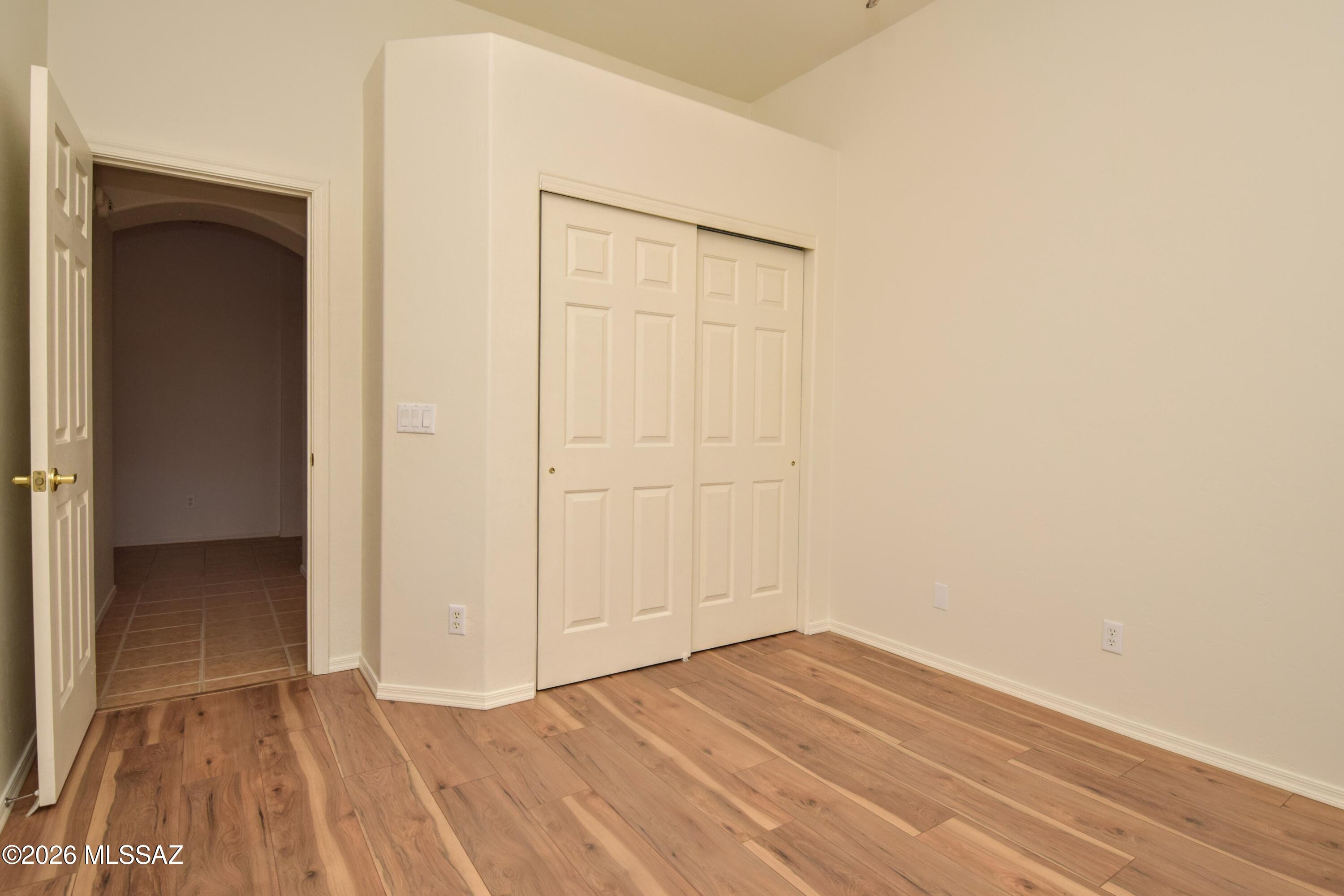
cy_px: 448
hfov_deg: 90.0
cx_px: 672
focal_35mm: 18
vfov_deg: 67.4
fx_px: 672
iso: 400
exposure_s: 1/200
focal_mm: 12
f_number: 9
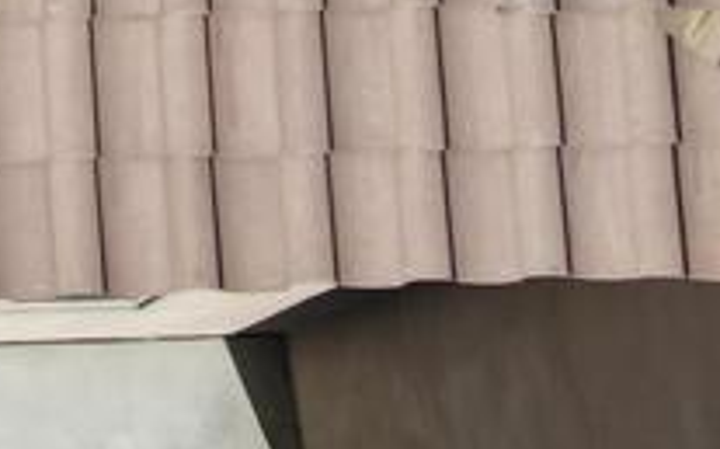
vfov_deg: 9.2
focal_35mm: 126
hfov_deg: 14.8
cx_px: -501
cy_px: -658
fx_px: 2470
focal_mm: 4.5
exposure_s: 1/800
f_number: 2.8
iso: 100
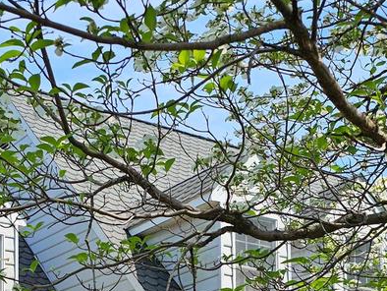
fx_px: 940
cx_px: 119
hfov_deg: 23.1
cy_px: 386
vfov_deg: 16.5
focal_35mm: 84
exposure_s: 1/479
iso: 10
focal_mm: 6.3
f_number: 1.7
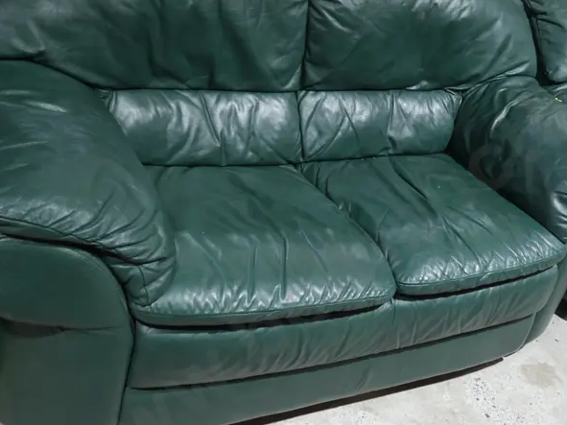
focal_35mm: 52
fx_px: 852
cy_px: 191
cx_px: 458
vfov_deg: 28.0
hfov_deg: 35.6
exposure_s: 1/60
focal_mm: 15
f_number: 3.6
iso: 400
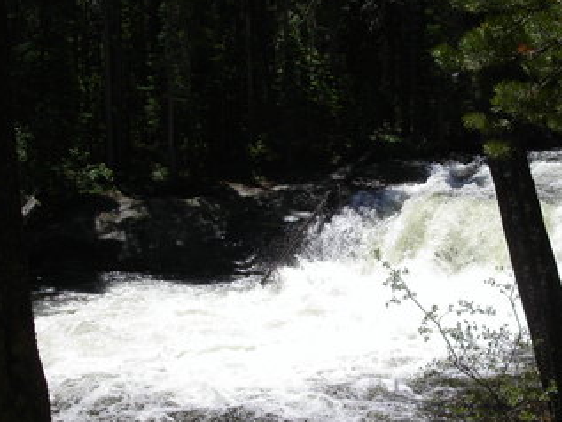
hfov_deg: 39.5
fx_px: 780
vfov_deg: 30.2
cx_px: 333
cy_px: 243
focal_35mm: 48
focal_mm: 7.8
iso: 100
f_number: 8
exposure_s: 1/350
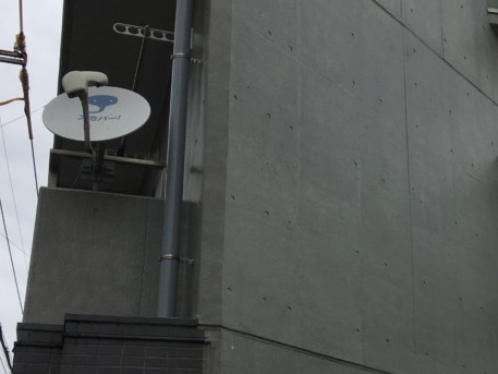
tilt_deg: +22.9
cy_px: 238
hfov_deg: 28.0
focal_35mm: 65
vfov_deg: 22.5
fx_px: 935
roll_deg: +3.9
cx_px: 499
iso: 25
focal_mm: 4.15
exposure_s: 1/680
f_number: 2.2
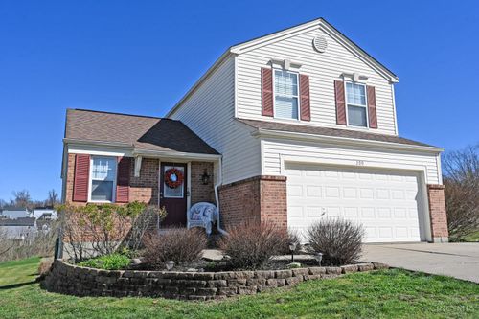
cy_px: 160
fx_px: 366
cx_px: 240
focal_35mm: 28
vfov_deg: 47.1
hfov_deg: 66.4
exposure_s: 1/500
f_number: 8
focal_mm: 27.5
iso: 100
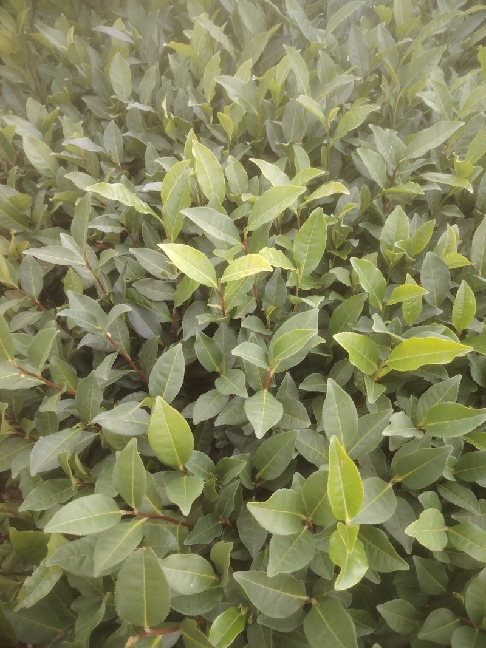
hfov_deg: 56.8
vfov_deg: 71.6
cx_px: 243
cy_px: 324
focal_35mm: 24
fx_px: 449
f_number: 1.75
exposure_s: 1/120
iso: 528
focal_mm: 5.25
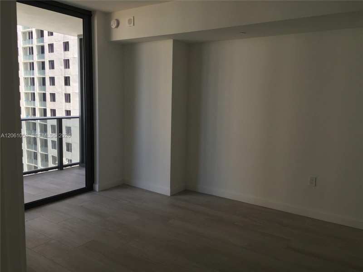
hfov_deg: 61.7
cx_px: 182
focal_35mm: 29
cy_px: 136
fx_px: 304
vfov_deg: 48.2
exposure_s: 1/40
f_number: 2.2
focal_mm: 4.15
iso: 40
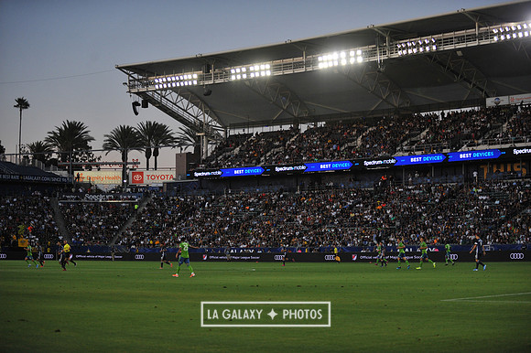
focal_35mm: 70
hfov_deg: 28.9
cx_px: 266
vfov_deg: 19.4
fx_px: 1032
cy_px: 176
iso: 1600
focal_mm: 70
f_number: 2.8
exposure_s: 1/3200
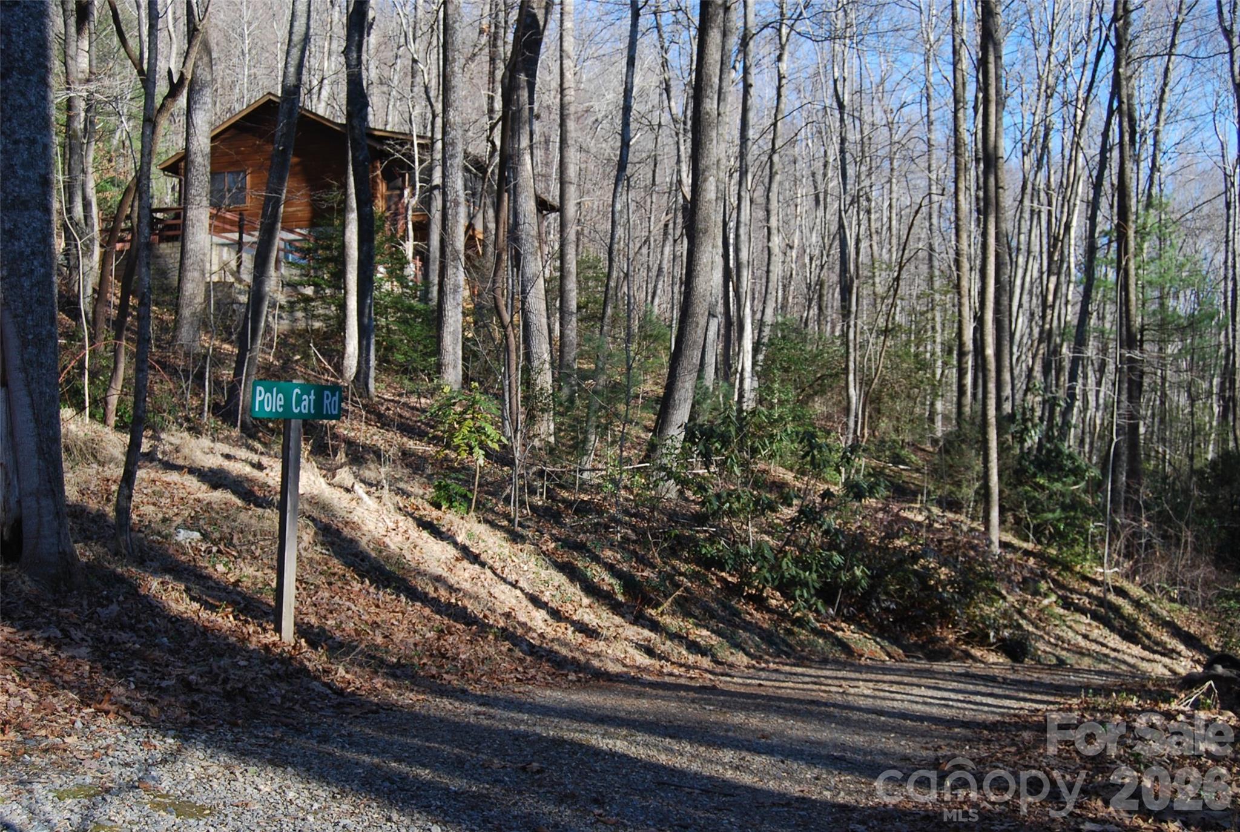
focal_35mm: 39
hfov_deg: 49.5
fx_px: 1346
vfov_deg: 34.3
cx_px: 620
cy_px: 416
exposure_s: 1/125
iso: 110
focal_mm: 26
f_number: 5.6
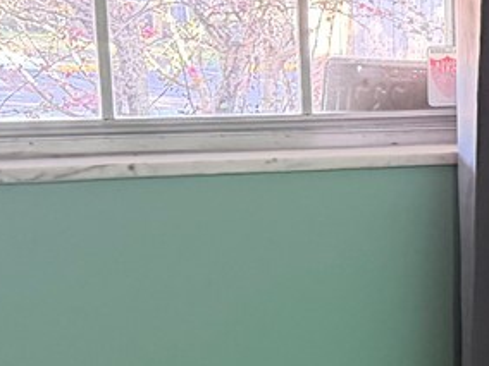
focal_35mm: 135
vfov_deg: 10.9
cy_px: 371
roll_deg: -0.5
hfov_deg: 13.7
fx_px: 1907
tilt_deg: -10.8
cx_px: 746
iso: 500
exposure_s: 1/60
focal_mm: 6.76
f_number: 1.78
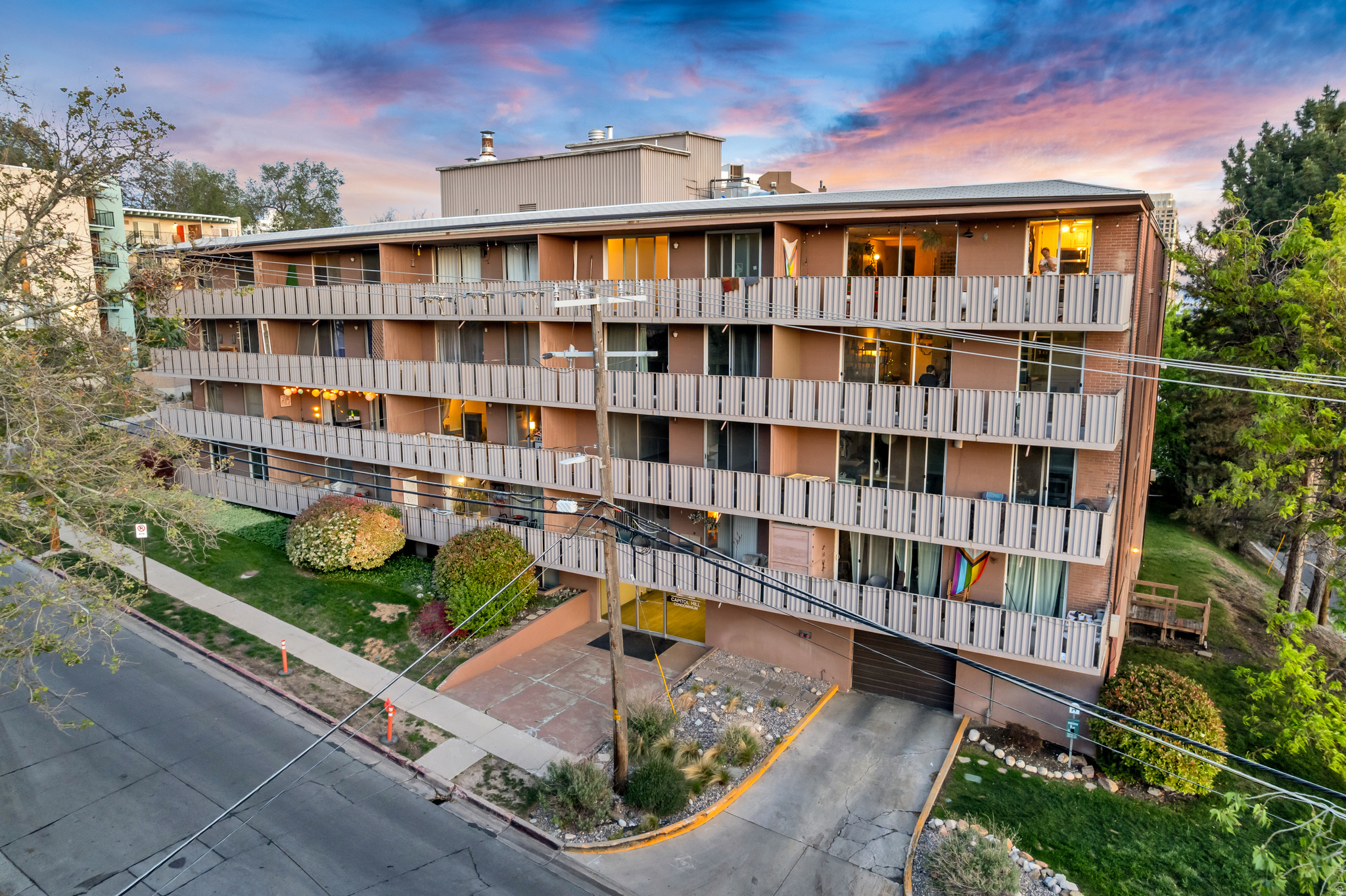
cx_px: 673
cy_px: 448
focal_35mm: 22
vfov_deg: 57.2
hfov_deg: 78.6
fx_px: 822
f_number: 2.8
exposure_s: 1/15
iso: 100
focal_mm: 8.38
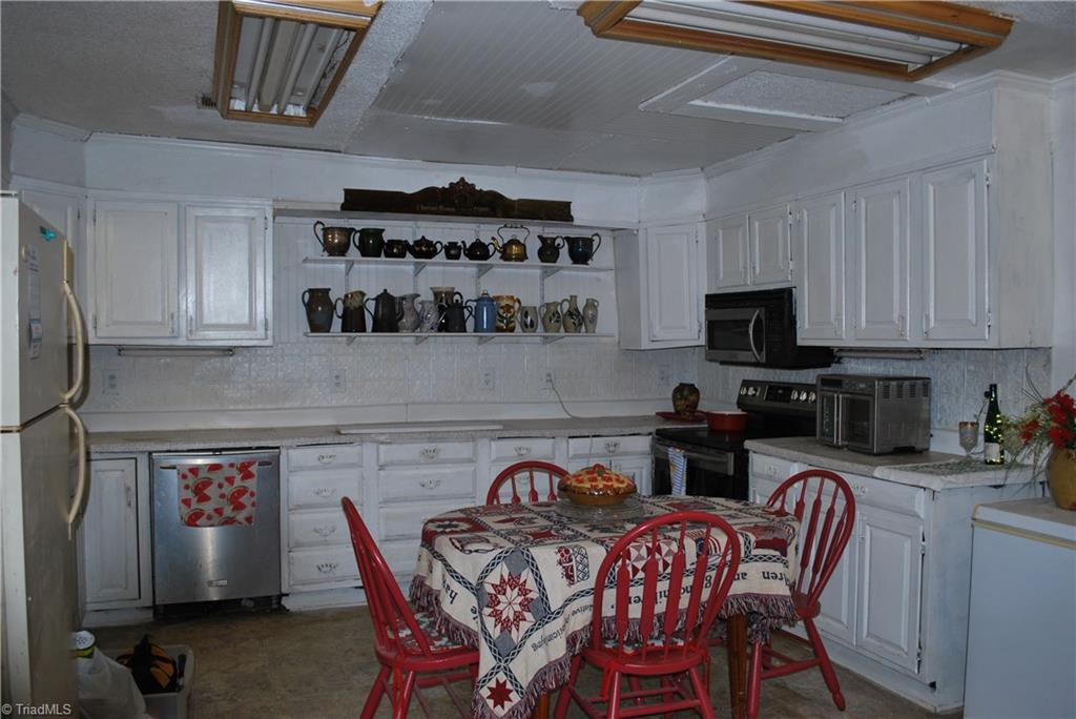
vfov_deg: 48.0
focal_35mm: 27
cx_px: 538
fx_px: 807
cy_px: 360
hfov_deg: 67.4
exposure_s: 1/60
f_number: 3.5
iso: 200
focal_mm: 18
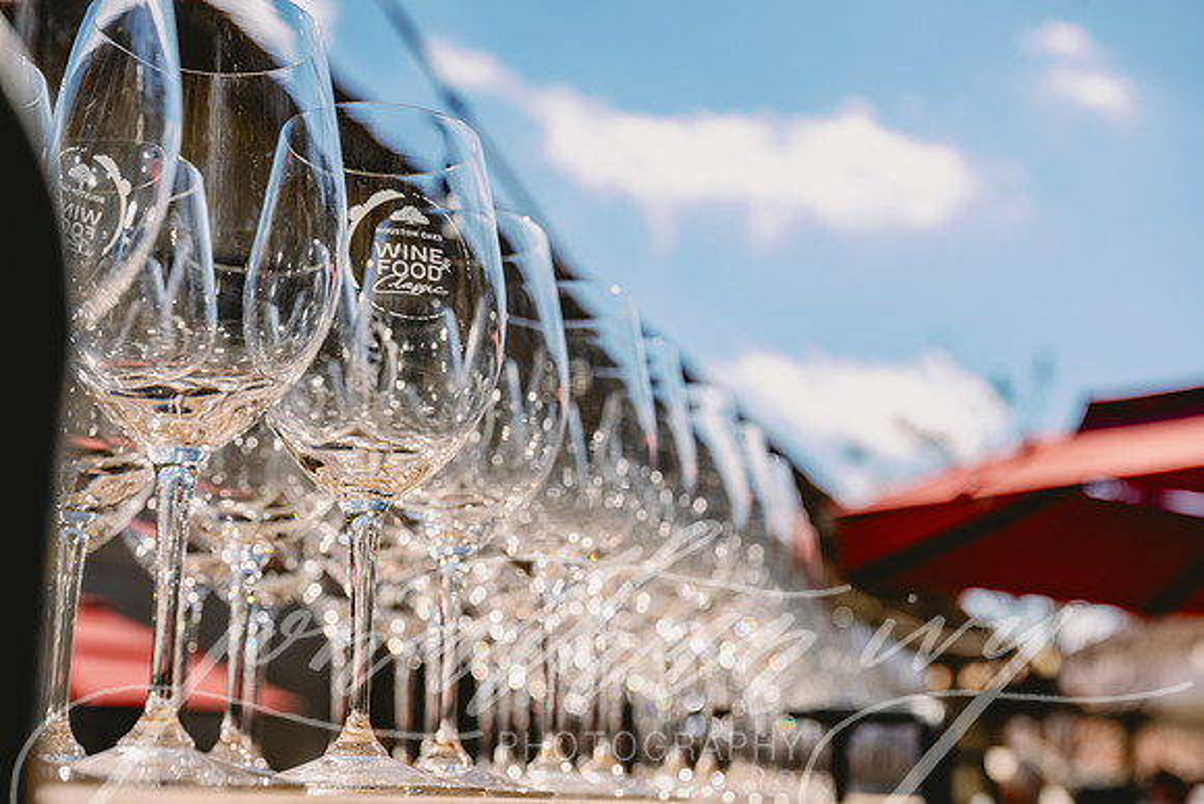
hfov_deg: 38.9
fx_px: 1706
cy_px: 402
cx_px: 602
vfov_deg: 26.5
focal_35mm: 51
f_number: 5.6
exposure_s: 1/1000
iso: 125
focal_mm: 51
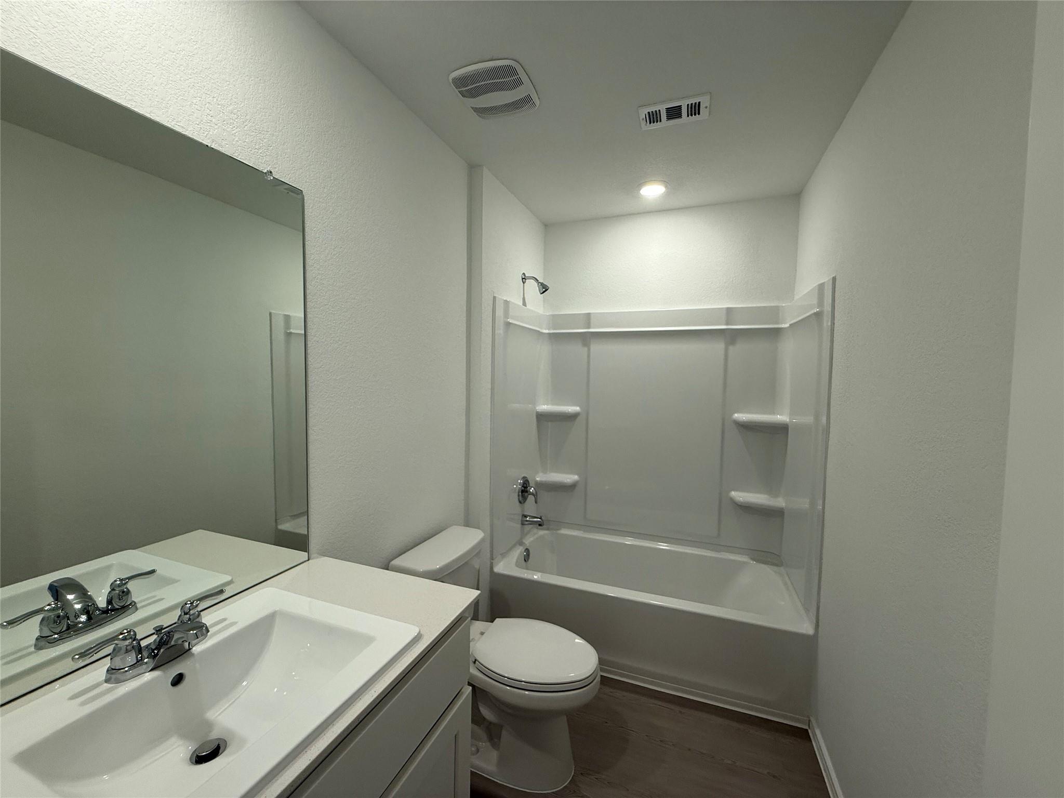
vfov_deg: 85.7
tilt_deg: -3.3
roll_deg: -0.8
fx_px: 430
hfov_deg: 102.1
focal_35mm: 14
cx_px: 532
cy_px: 399
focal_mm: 2.22
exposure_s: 1/120
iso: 125
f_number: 2.2
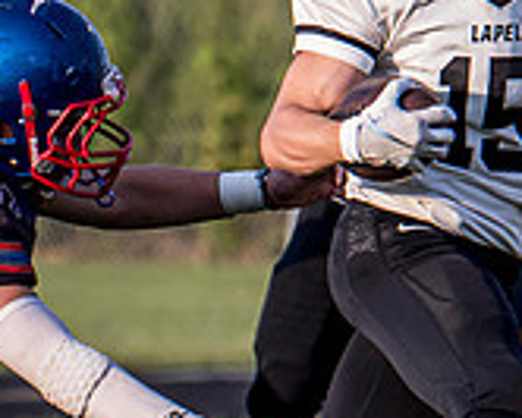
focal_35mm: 1482
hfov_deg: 1.3
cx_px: 391
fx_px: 22909
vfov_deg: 1.0
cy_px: 186
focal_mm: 200
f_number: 4
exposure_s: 1/1600
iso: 500
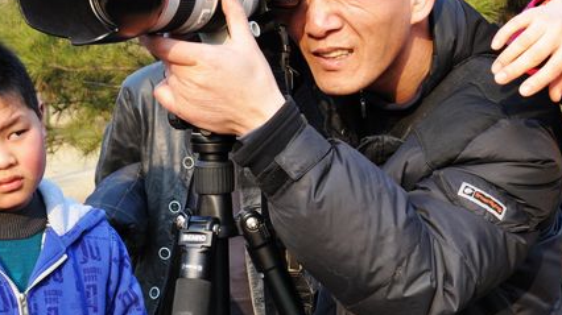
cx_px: 383
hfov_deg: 28.8
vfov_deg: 16.5
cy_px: 186
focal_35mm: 73
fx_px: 1087
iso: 200
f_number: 5.6
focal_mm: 22
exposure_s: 1/200
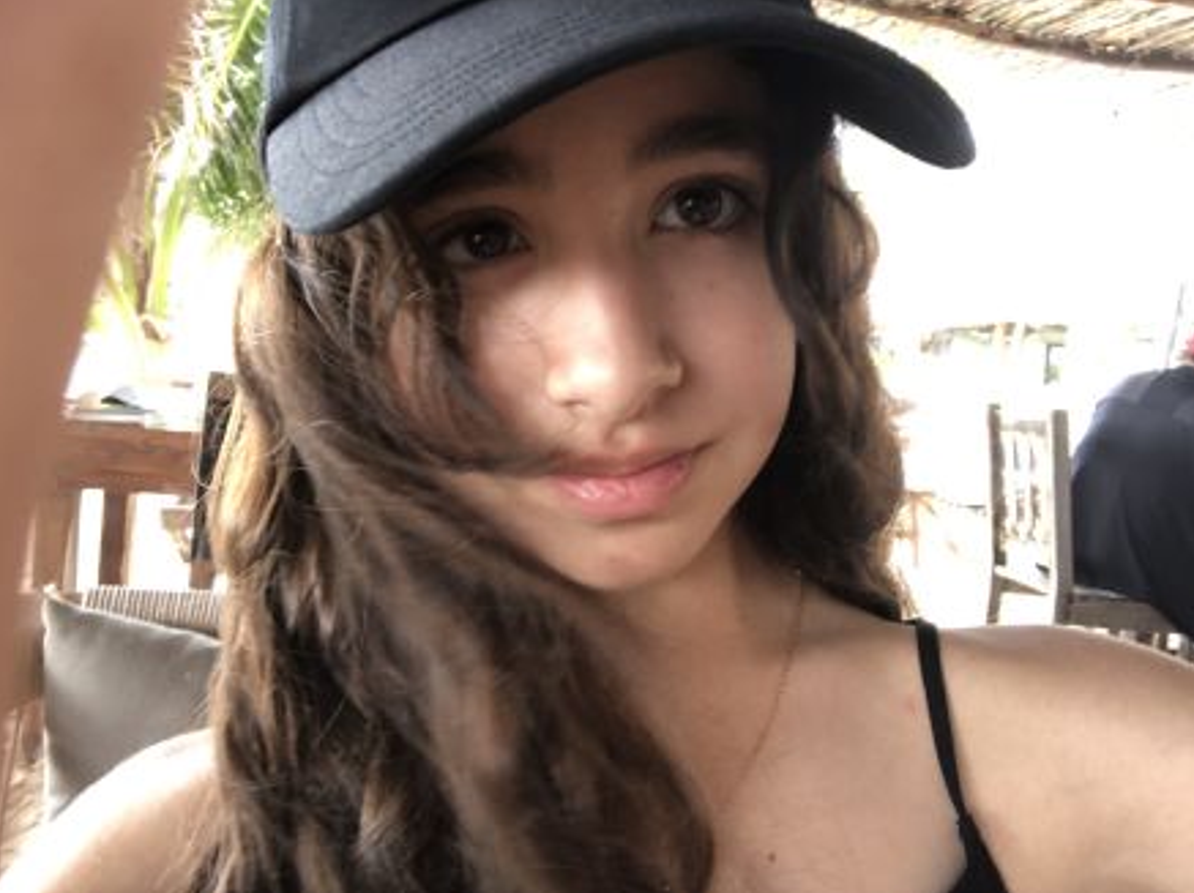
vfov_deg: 42.9
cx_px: 585
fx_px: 1137
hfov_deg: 55.4
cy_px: 434
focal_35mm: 33
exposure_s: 1/60
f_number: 2.2
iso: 125
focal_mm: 2.87
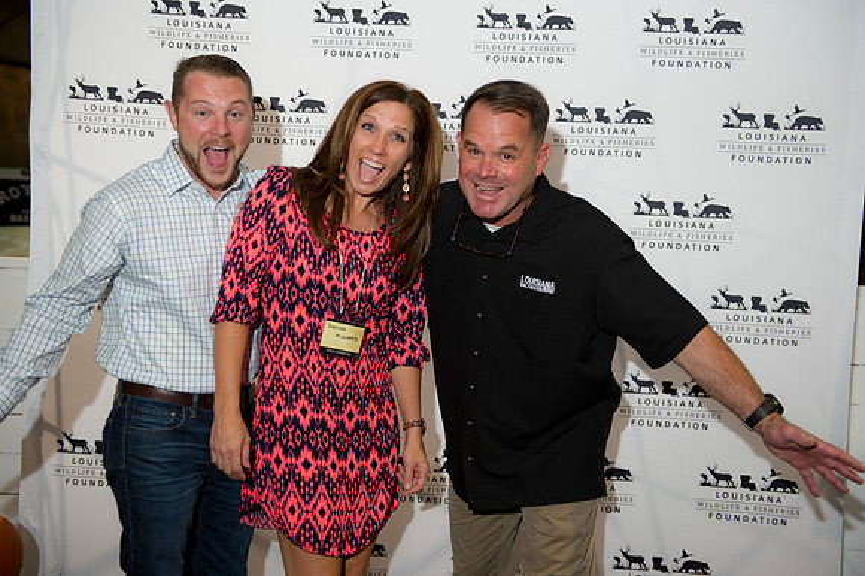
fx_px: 1009
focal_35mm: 42
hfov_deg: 46.4
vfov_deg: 31.9
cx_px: 432
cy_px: 288
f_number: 3.2
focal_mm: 42
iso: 800
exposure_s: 1/125
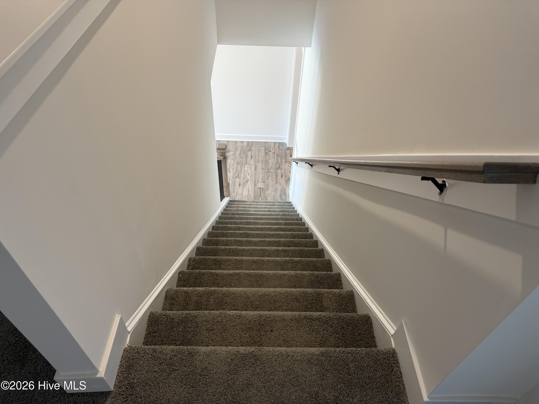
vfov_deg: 56.8
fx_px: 374
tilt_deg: -46.0
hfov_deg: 71.6
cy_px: 202
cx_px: 270
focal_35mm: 24
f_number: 1.78
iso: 160
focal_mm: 6.76
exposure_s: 1/60
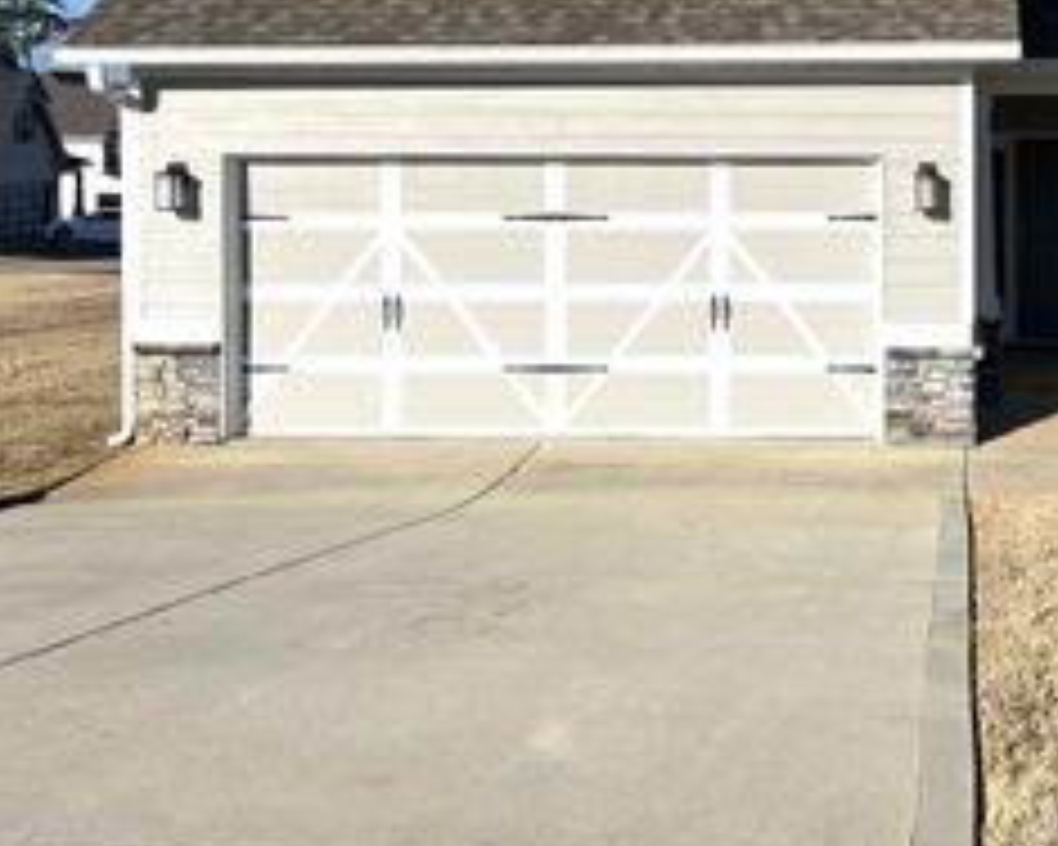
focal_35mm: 54
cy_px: 124
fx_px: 1691
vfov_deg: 27.3
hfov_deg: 33.3
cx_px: 905
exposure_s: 1/4831
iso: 50
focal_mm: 5.7
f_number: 1.5
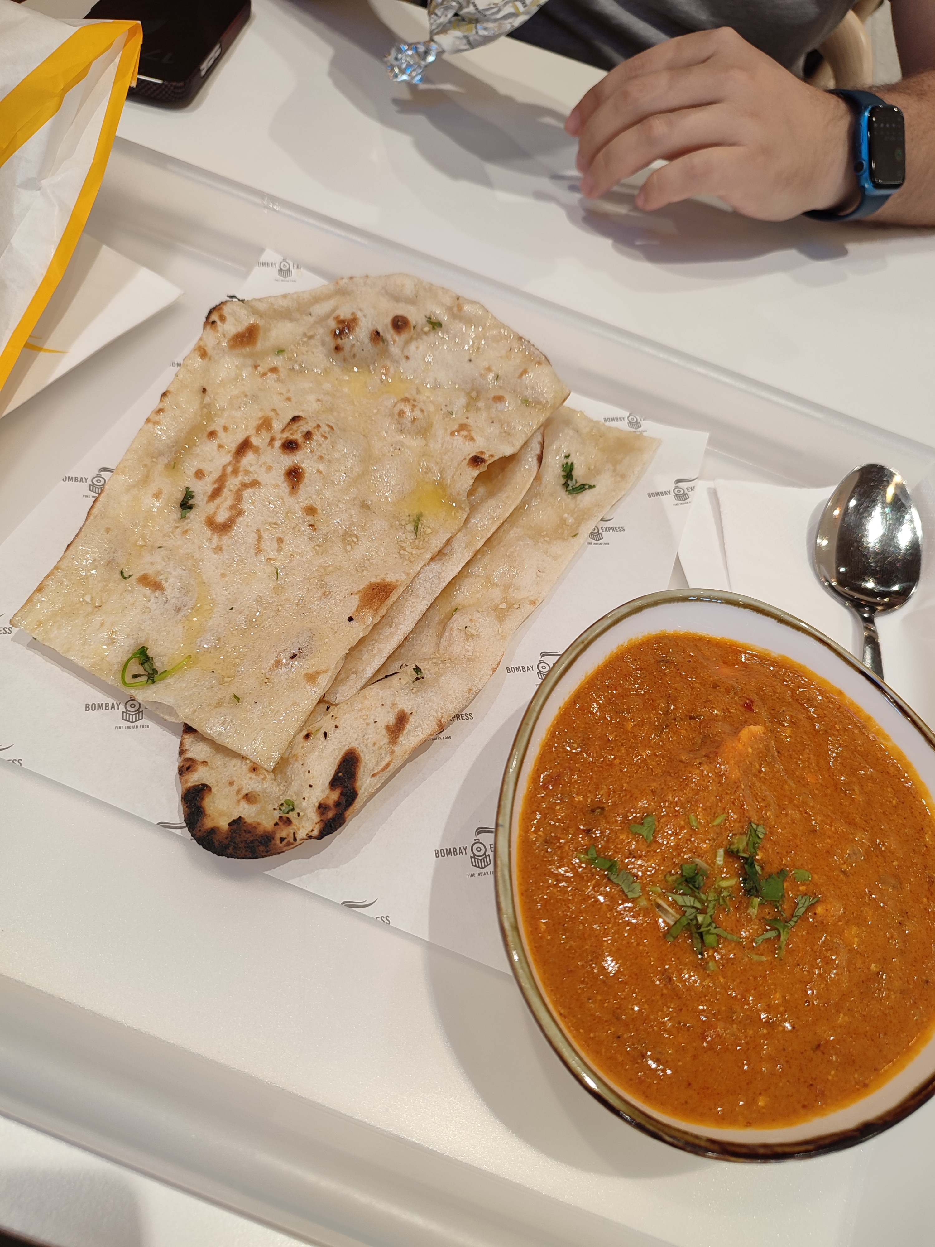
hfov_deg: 56.8
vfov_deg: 71.6
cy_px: 624
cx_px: 468
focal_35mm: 24
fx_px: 864
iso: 230
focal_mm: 5.89
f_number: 1.89
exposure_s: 1/50
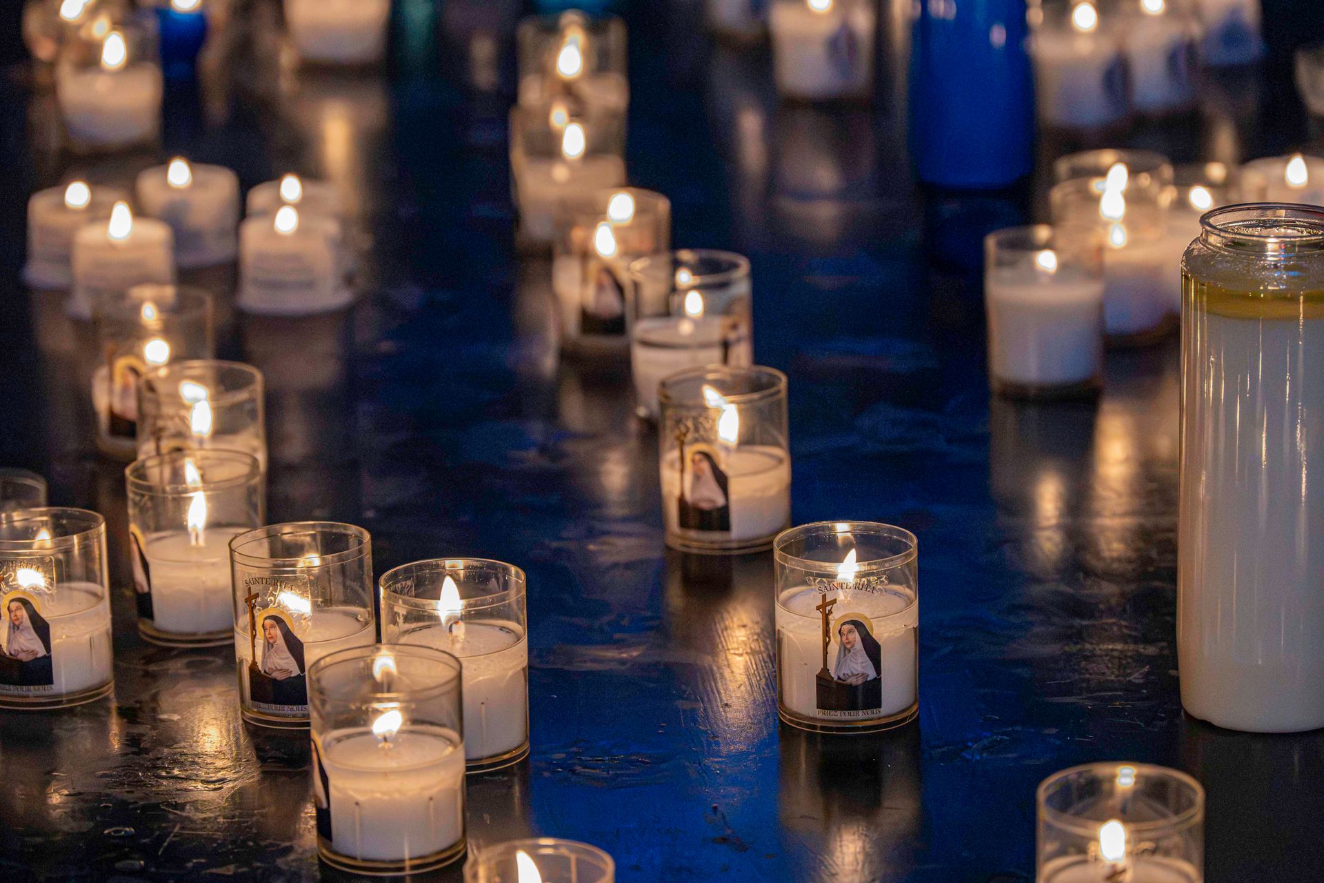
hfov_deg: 14.7
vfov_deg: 9.8
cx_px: 662
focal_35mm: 140
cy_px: 442
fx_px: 5141
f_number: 6.3
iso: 32000
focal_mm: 135
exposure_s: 1/1250
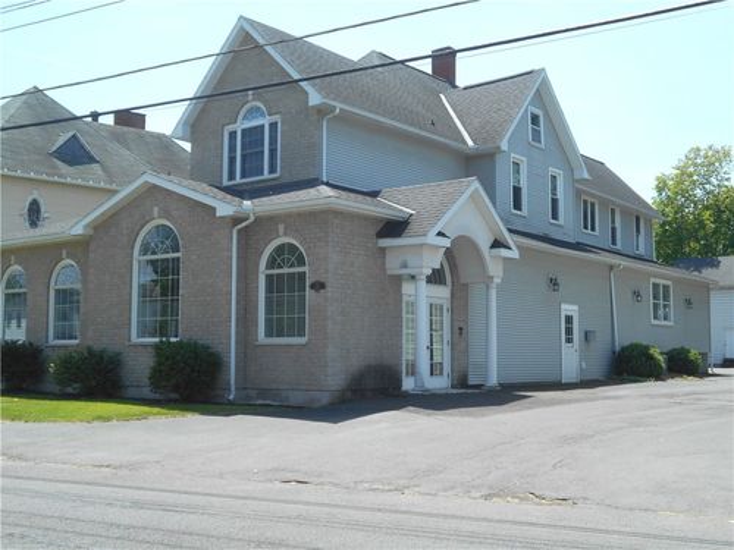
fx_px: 912
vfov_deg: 33.6
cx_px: 367
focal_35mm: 43
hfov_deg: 43.9
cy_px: 275
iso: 80
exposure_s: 1/400
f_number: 4.2
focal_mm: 7.7
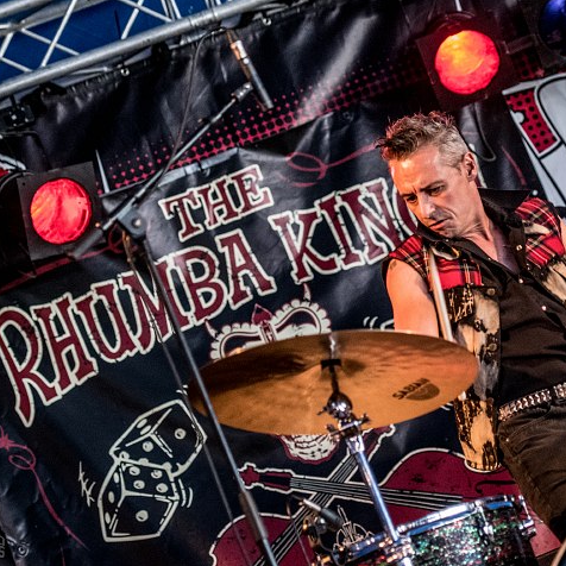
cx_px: 398
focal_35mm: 158
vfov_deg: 11.1
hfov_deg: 11.0
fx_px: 2923
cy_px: 283
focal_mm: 82
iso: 2500
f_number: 2.8
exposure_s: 1/100
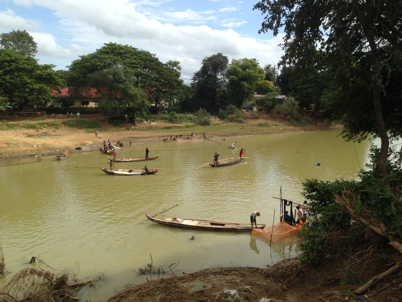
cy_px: 151
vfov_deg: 42.9
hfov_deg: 55.4
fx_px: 383
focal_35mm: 33
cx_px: 201
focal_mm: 4.12
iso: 50
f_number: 2.4
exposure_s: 1/1550
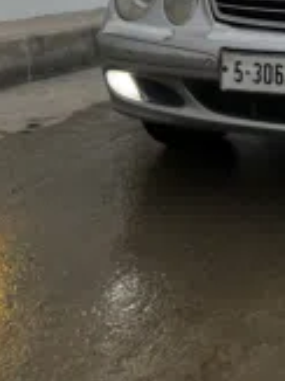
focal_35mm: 64
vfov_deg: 27.9
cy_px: -28
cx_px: 348
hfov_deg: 21.2
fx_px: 703
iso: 50
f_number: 1.5
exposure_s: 1/561
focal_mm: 5.7
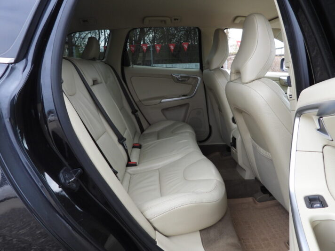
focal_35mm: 24
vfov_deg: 56.8
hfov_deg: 71.6
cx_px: 168
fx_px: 232
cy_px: 126
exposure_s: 1/200
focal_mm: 4.3
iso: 100
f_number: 2.8
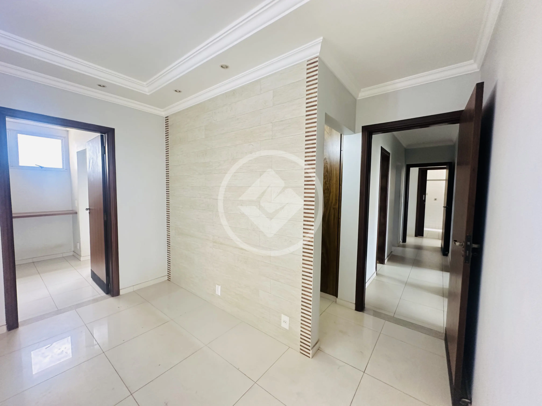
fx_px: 219
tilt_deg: -2.1
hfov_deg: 102.1
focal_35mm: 14
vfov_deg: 85.7
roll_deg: -1.5
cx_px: 271
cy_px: 203
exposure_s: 1/60
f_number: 2.2
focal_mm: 2.22
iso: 400
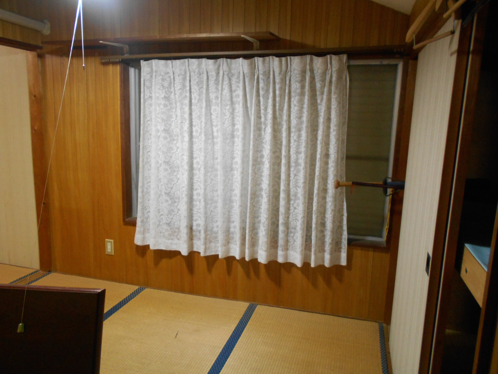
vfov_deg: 53.1
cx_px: 249
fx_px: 374
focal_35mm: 26
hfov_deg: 67.3
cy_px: 187
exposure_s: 1/30
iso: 400
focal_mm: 4.6
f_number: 3.2
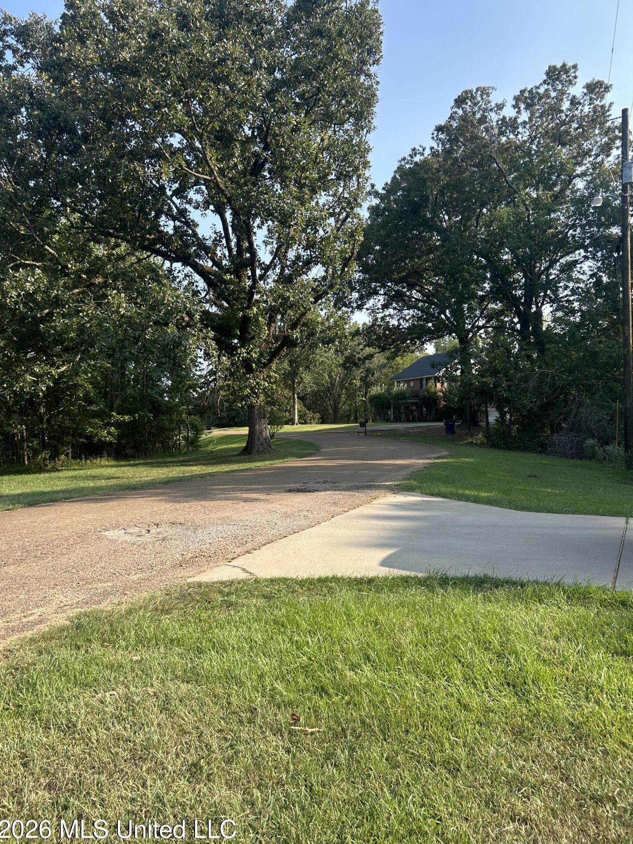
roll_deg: +3.6
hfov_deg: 51.3
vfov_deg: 65.3
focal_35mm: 27
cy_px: 431
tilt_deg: +1.5
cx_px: 306
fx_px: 658
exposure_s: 1/1266
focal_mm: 5.7
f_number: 1.5
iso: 50
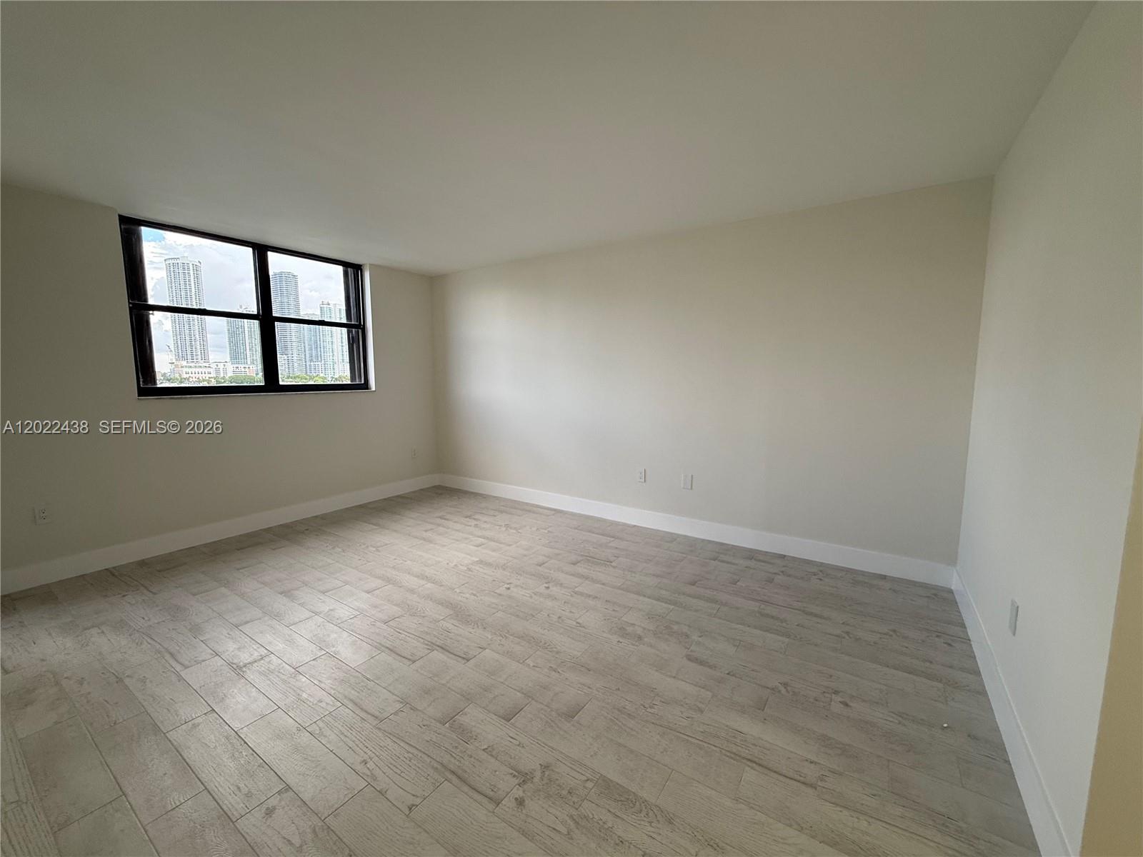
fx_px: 462
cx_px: 572
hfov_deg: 102.1
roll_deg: +0.3
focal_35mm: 14
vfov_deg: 85.7
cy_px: 428
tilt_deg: -6.5
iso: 100
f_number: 2.2
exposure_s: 1/120
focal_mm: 2.22
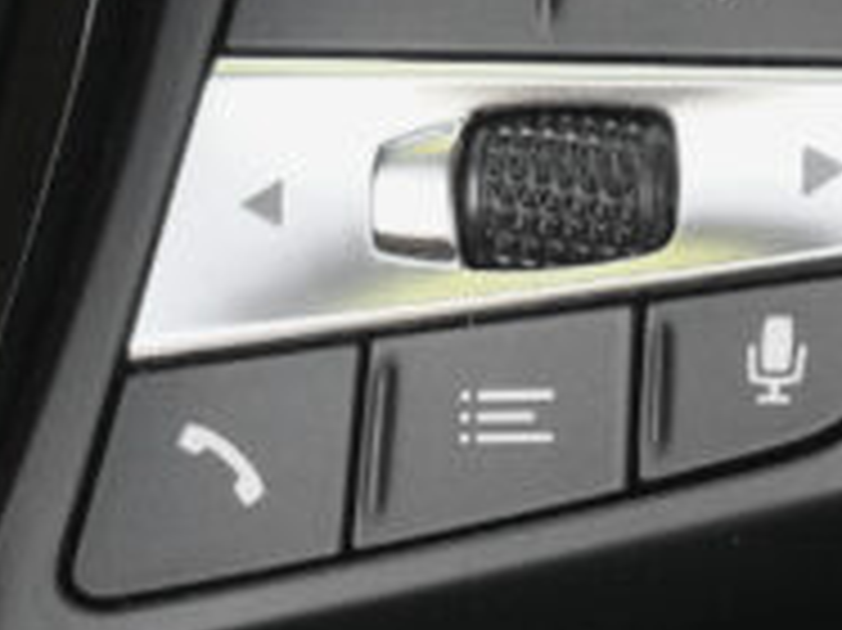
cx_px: -1351
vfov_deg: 4.1
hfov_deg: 5.3
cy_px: 34
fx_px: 8727
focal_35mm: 359
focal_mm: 45
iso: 2000
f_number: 9
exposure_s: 1/100
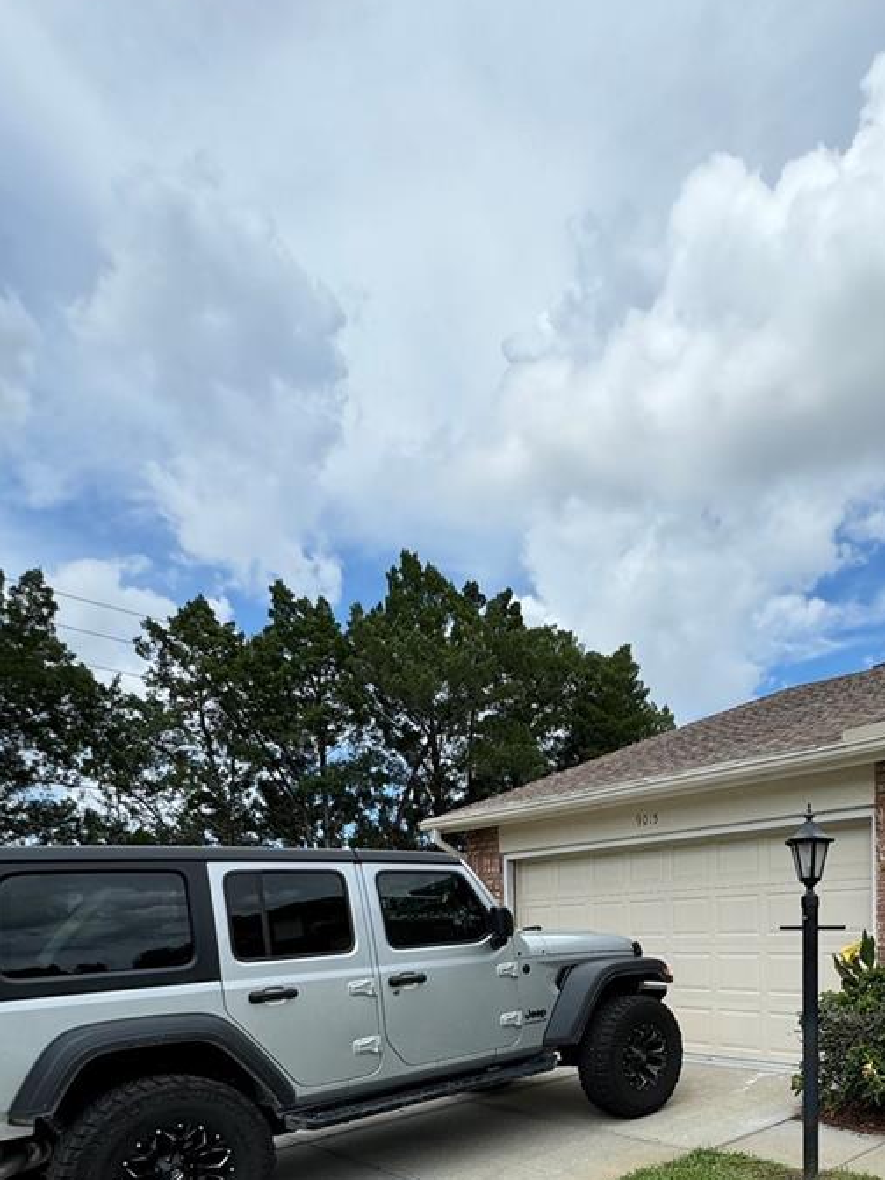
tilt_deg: -2.3
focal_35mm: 25
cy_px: 978
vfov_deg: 62.3
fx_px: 852
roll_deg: +1.4
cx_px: 676
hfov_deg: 52.2
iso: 50
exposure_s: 1/1927
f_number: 2.2
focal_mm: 2.22
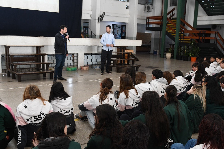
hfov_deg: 48.5
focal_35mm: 40
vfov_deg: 33.4
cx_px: 112
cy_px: 74
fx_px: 249
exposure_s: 1/80
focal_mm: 27
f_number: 5.6
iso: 2000
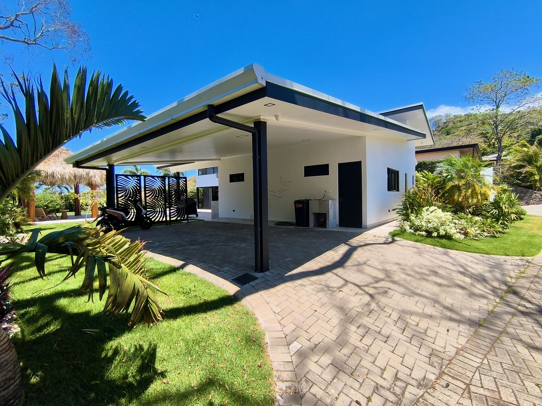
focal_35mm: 16
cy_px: 203
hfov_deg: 94.5
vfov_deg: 78.1
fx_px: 251
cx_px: 271
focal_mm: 1.65
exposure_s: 1/1469
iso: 50
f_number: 2.2
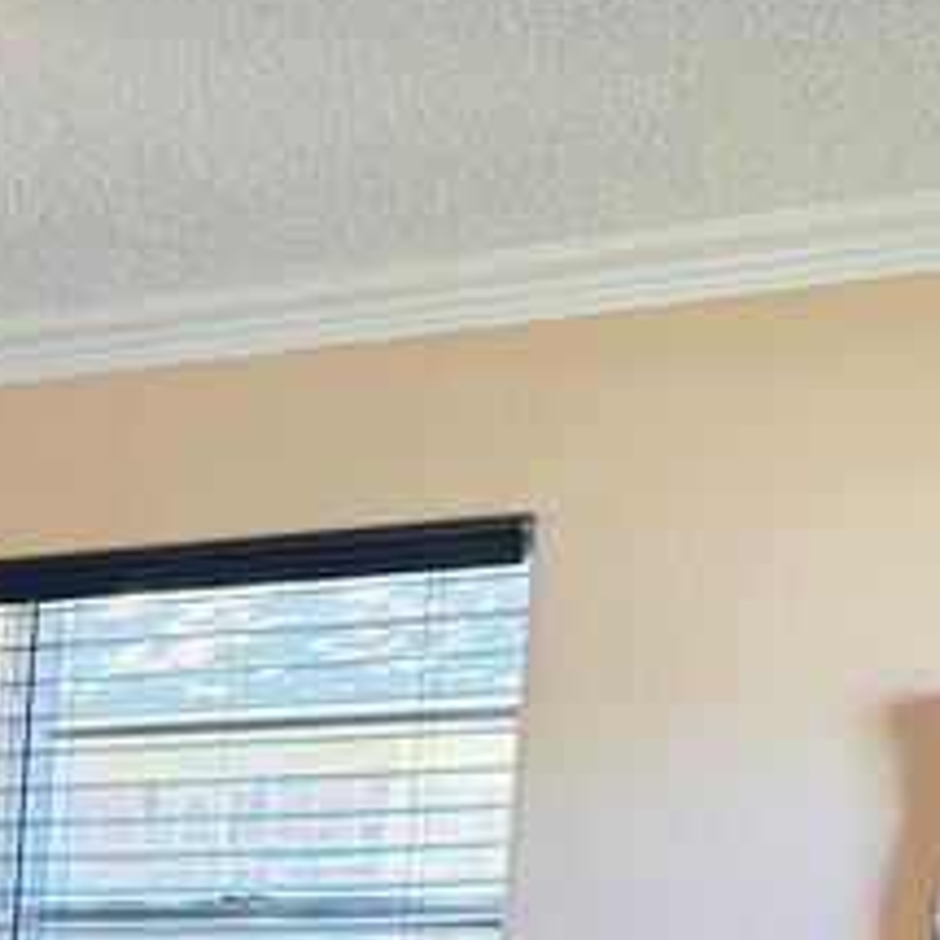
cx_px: -870
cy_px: 1578
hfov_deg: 14.6
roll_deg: +0.4
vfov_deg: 15.3
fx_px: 3103
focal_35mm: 101
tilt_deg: -11.4
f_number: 1.78
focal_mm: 6.76
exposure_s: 1/60
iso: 250
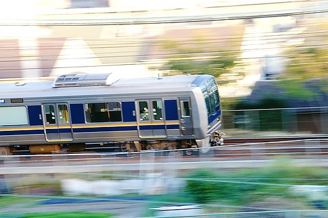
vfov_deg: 13.0
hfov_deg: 19.5
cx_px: 164
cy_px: 109
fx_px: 955
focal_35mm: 105
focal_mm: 70
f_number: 11
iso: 100
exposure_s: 1/30
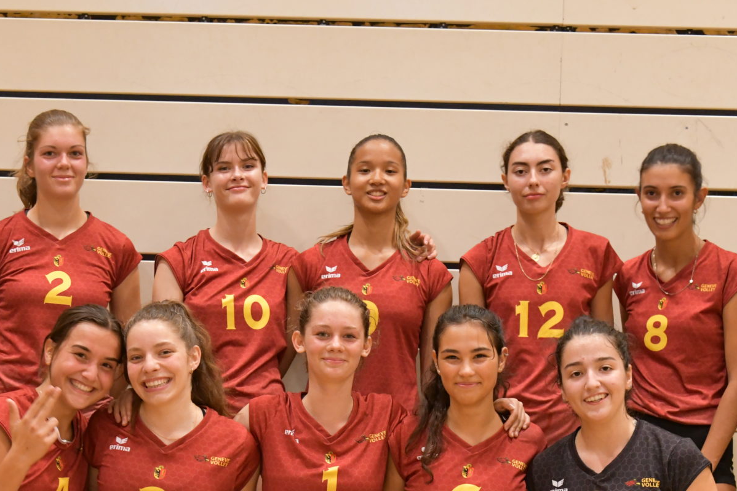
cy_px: 475
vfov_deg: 14.4
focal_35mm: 94
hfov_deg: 21.6
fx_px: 1924
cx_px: 277
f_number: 5.6
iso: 3200
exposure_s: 1/50
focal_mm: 44
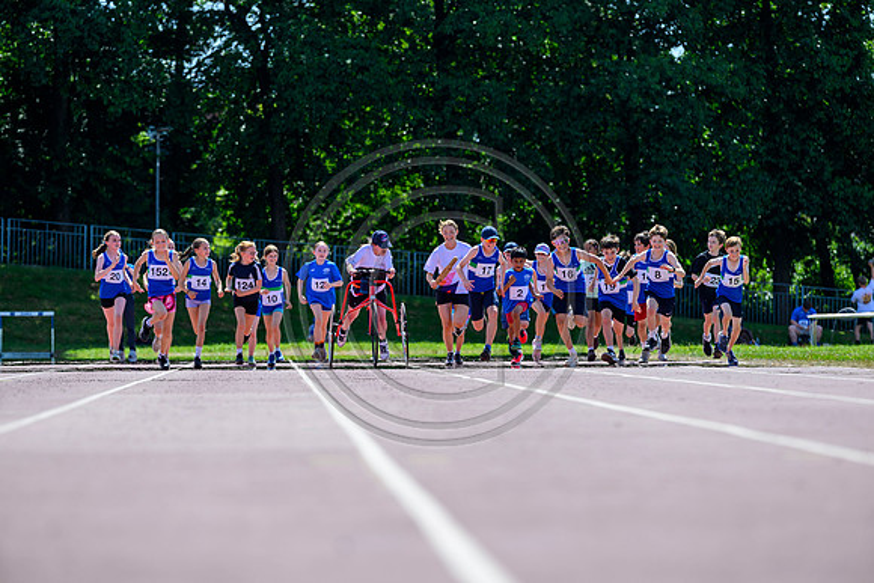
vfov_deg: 6.9
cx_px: 437
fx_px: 4856
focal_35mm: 200
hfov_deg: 10.3
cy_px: 292
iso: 500
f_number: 4.5
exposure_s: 1/2000
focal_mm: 200
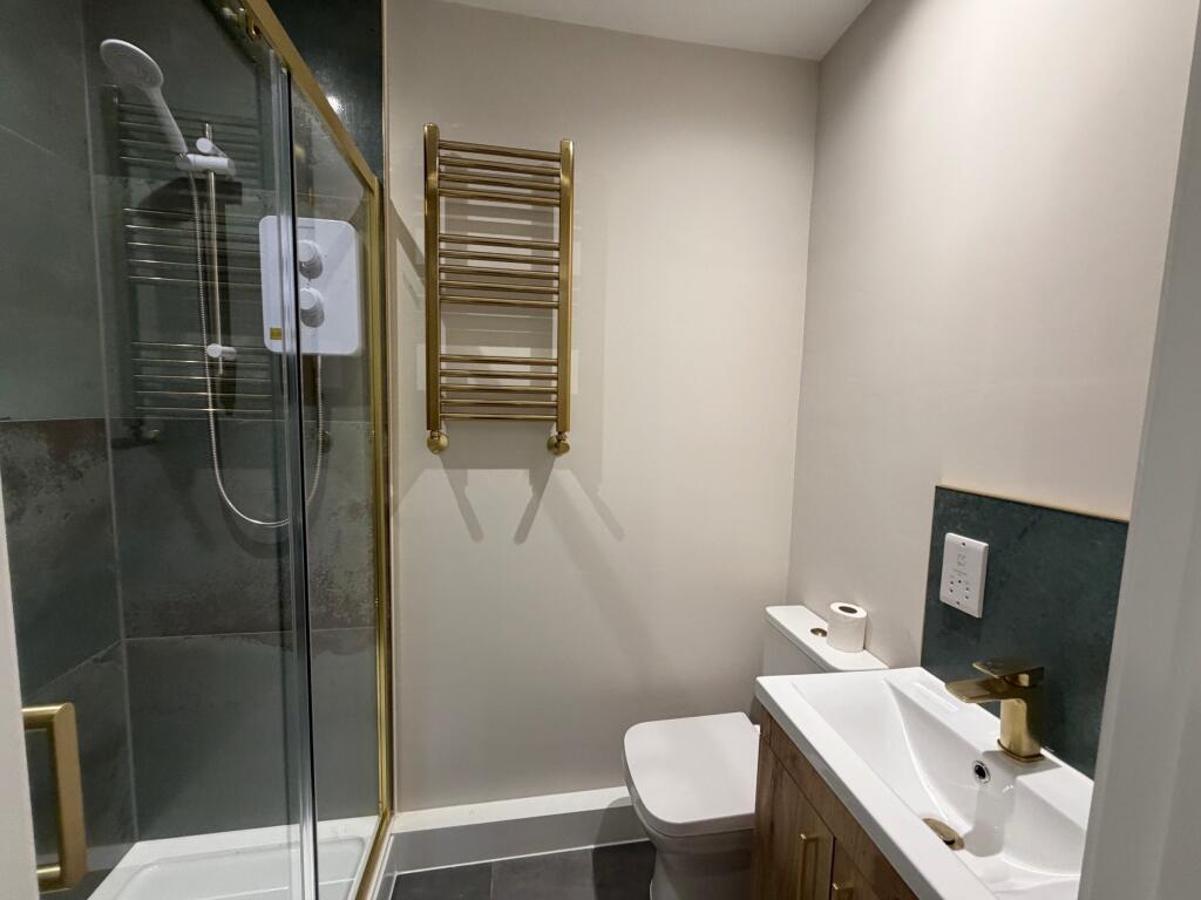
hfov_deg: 102.1
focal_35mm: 14
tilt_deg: -5.6
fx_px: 486
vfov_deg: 85.7
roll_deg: -1.3
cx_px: 600
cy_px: 450
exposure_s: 1/100
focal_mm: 2.22
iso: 250
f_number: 2.2
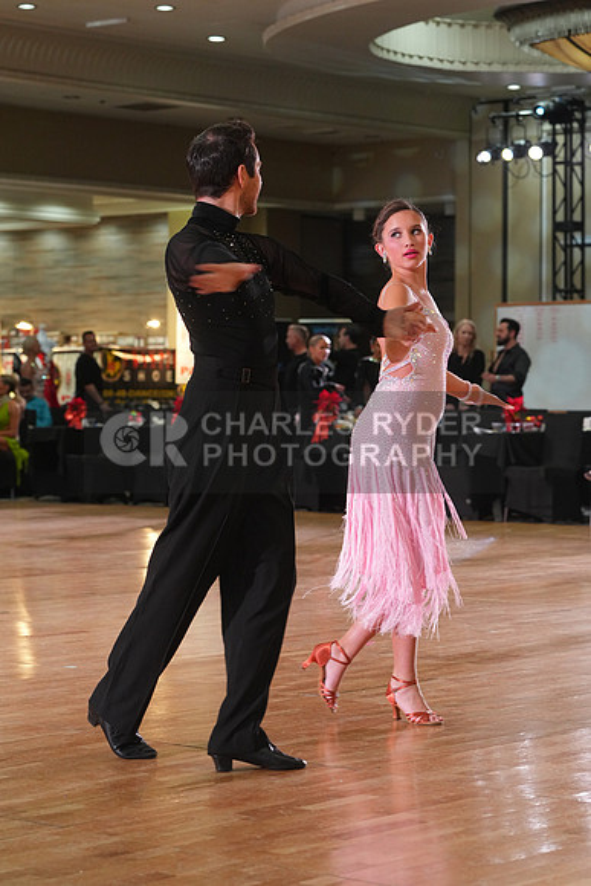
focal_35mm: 90
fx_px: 2215
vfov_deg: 22.6
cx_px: 296
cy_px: 443
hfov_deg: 15.2
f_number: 5
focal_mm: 90
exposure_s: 1/200
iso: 2500
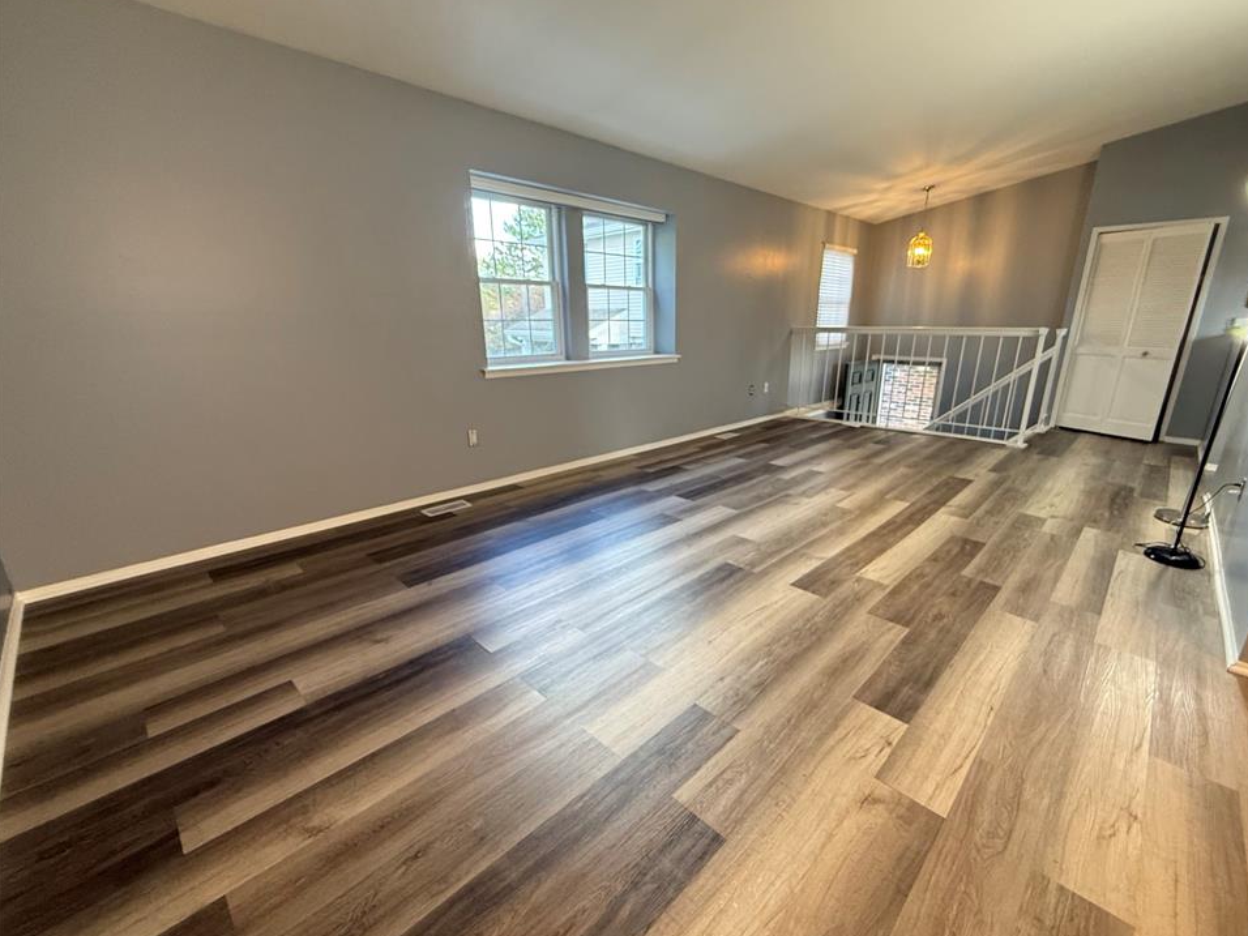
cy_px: 486
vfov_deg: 81.7
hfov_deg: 98.1
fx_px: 541
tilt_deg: -16.4
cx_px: 662
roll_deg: -0.3
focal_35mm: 15
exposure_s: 1/60
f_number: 2.2
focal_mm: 2.22
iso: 320
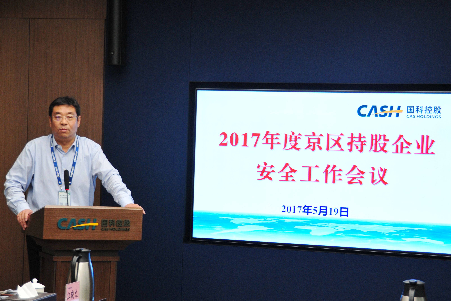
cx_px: 226
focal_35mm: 63
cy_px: 150
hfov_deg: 31.9
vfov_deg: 21.6
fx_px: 789
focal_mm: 42
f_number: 4.5
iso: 640
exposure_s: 1/100
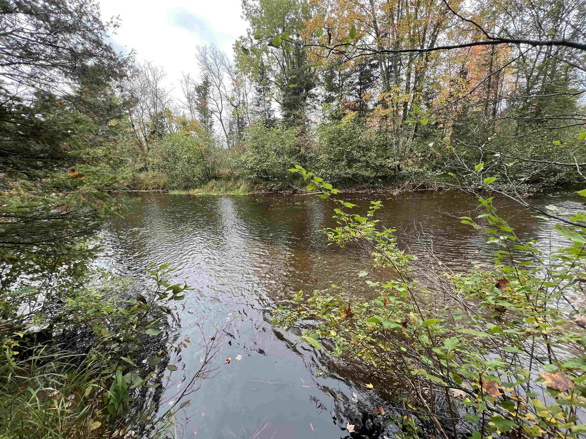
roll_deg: +3.3
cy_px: 220
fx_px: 220
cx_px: 293
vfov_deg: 89.9
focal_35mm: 13
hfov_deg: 106.2
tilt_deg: -16.6
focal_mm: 1.57
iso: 32
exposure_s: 1/140
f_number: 1.8
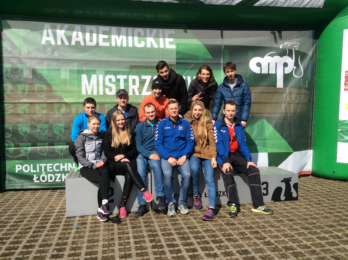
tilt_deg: -3.9
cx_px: 174
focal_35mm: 32
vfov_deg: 44.1
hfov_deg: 56.9
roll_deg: +0.9
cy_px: 130
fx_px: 321
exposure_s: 1/1789
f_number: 2.4
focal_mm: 3.3
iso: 32
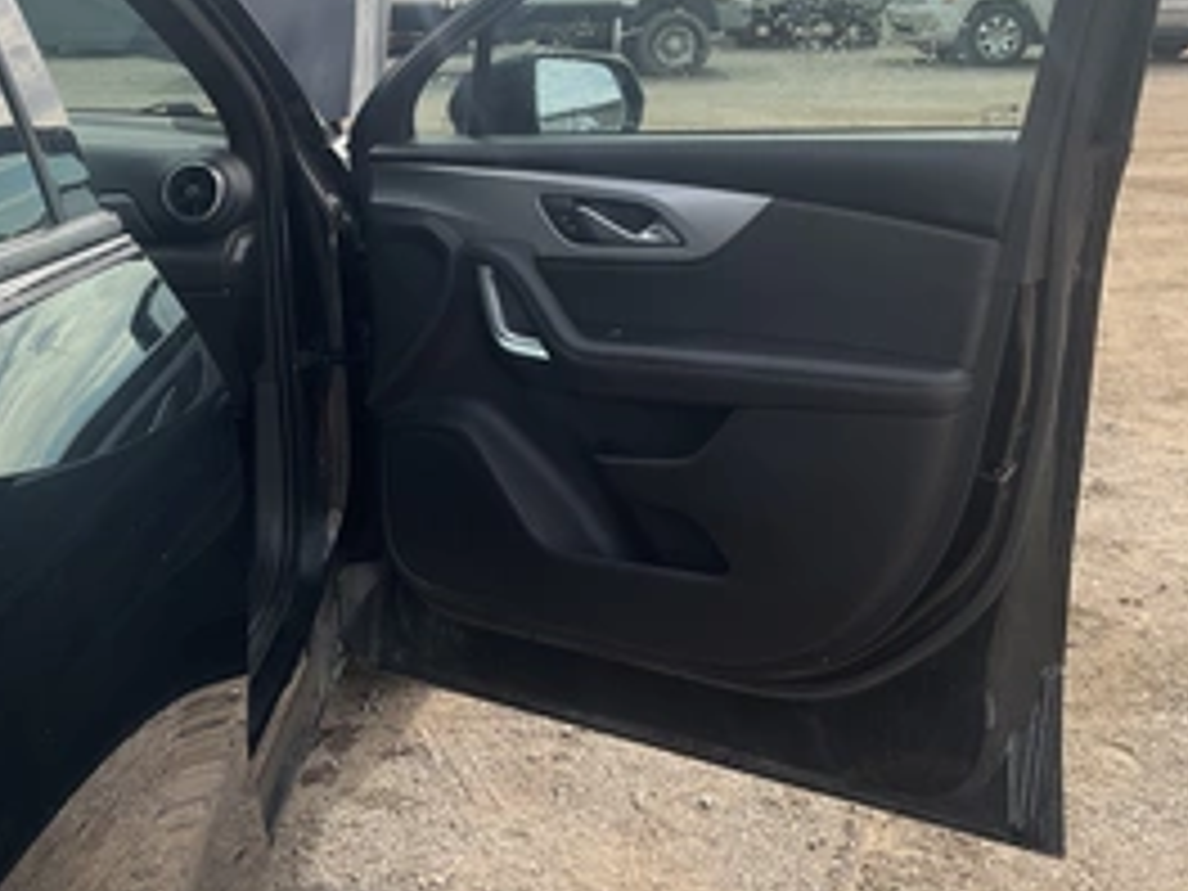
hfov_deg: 42.1
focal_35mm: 44
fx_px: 1510
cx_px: 346
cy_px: 270
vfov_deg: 32.5
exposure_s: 1/898
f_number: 1.8
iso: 25
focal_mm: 3
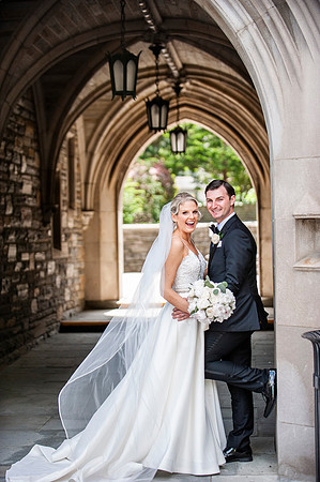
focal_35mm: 86
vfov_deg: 23.7
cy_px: 241
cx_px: 160
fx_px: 1149
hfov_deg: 15.9
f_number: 2.8
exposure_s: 1/3200
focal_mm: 86
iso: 1600
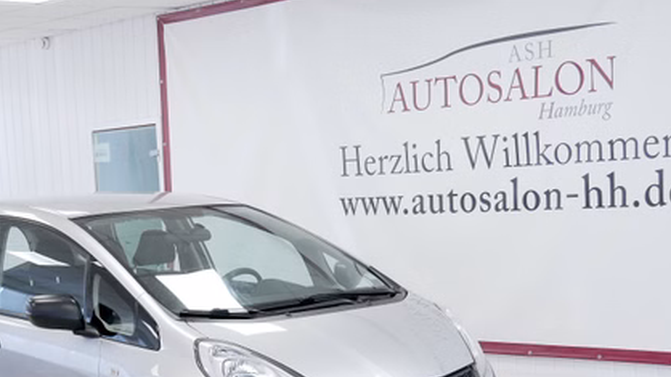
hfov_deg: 28.0
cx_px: 202
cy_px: 338
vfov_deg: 15.9
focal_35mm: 75
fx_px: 1334
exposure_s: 1/60
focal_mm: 18
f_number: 3.9
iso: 500
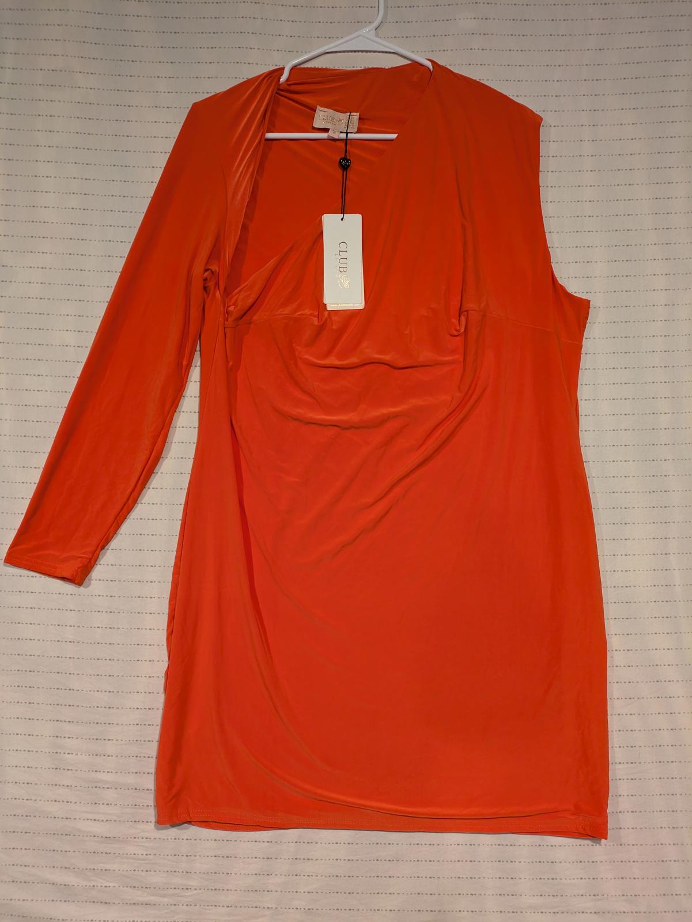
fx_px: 666
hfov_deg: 54.9
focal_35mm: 25
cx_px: 346
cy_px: 461
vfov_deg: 69.4
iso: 164
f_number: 1.89
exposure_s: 1/60
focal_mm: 5.43
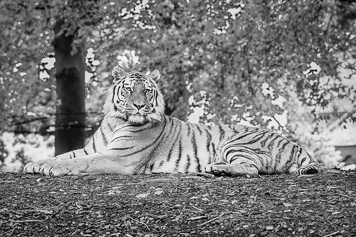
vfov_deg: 4.7
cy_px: 89
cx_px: 172
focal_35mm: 294
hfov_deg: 7.0
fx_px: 2904
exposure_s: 1/80
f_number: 6.3
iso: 200
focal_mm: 200
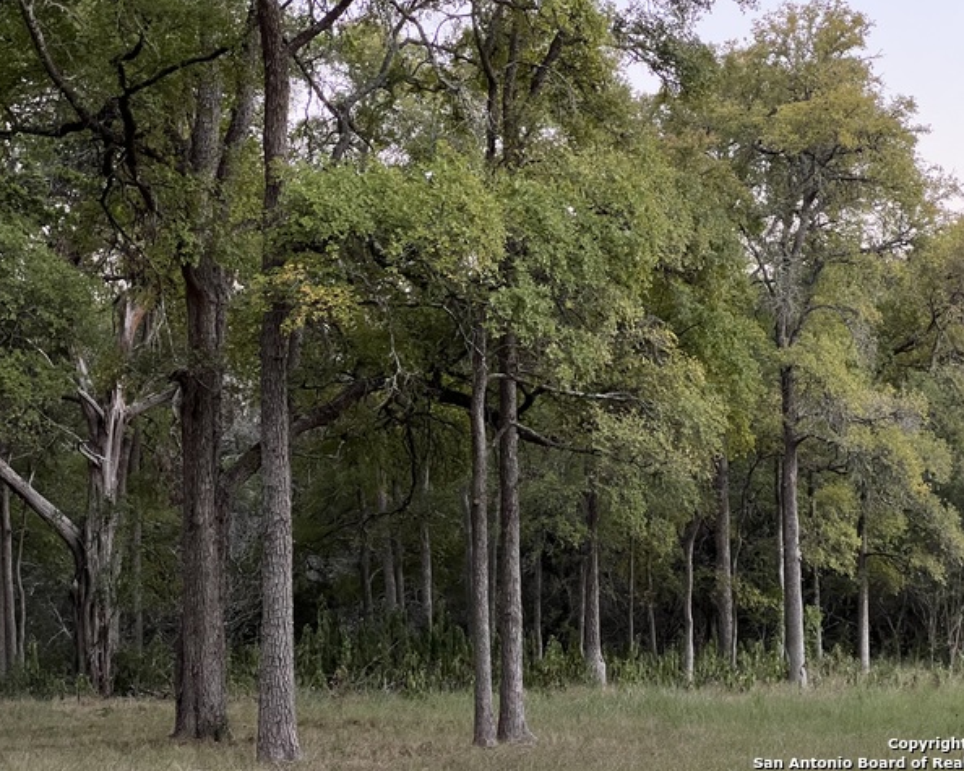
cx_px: 498
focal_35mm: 81
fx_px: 2311
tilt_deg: +5.5
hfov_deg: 23.6
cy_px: 383
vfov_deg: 18.9
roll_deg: +2.8
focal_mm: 9
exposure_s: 1/60
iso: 250
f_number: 2.8
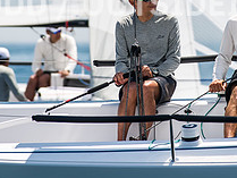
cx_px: 142
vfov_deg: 2.8
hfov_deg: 3.7
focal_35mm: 533
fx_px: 3651
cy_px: 5
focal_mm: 200
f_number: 4
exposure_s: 1/2500
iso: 200
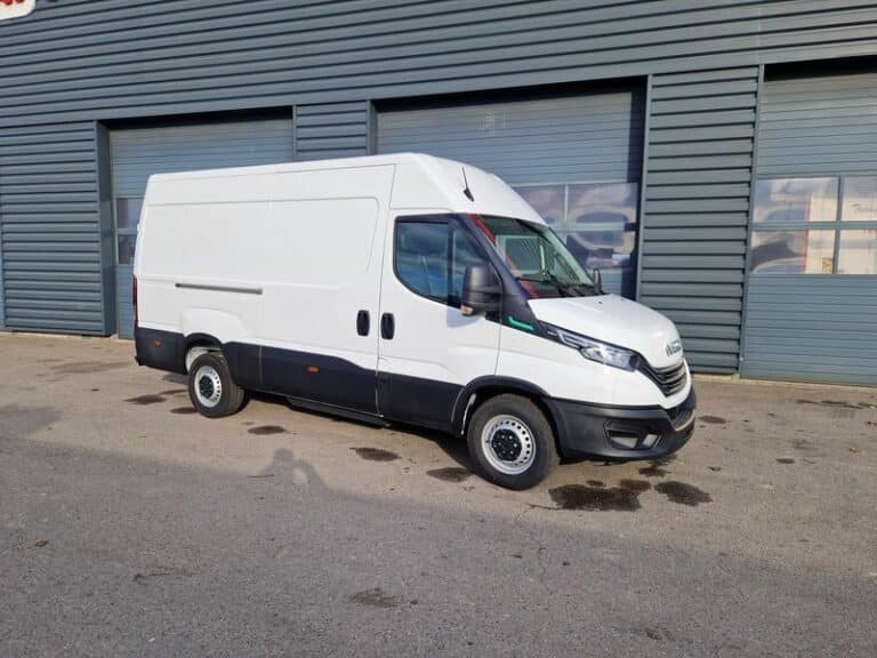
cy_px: 329
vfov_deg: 58.9
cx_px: 438
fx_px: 583
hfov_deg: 73.9
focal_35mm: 23
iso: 50
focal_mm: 5.4
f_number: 1.8
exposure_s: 1/6803
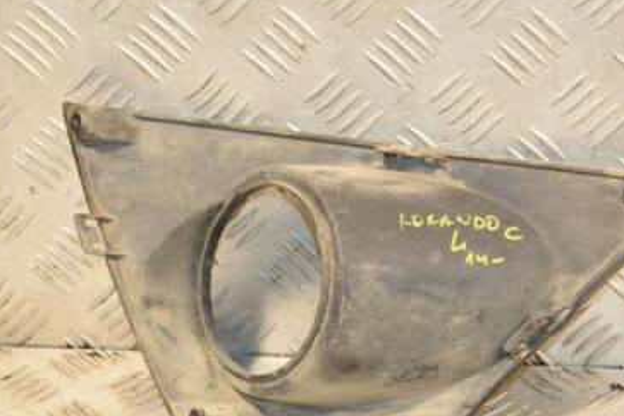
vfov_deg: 11.1
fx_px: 2149
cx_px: 363
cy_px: 241
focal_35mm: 124
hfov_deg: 16.5
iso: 800
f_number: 6.3
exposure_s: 1/200
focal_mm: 50
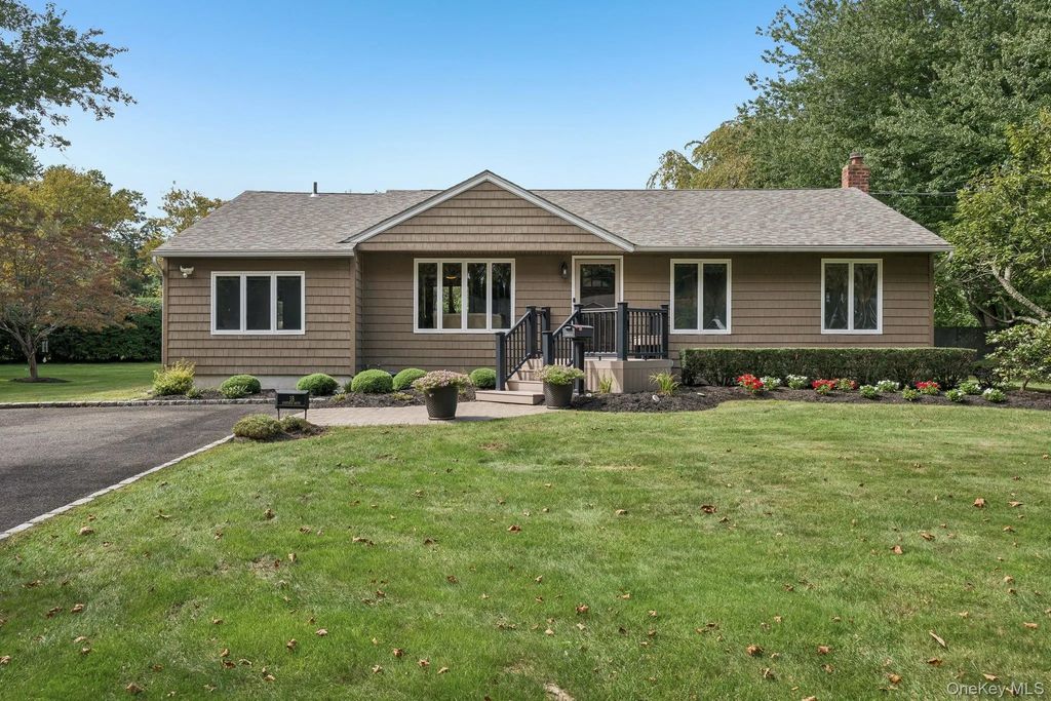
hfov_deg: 65.5
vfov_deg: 46.4
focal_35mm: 28
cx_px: 526
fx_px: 818
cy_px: 350
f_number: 9
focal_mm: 28
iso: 160
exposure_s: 1/160
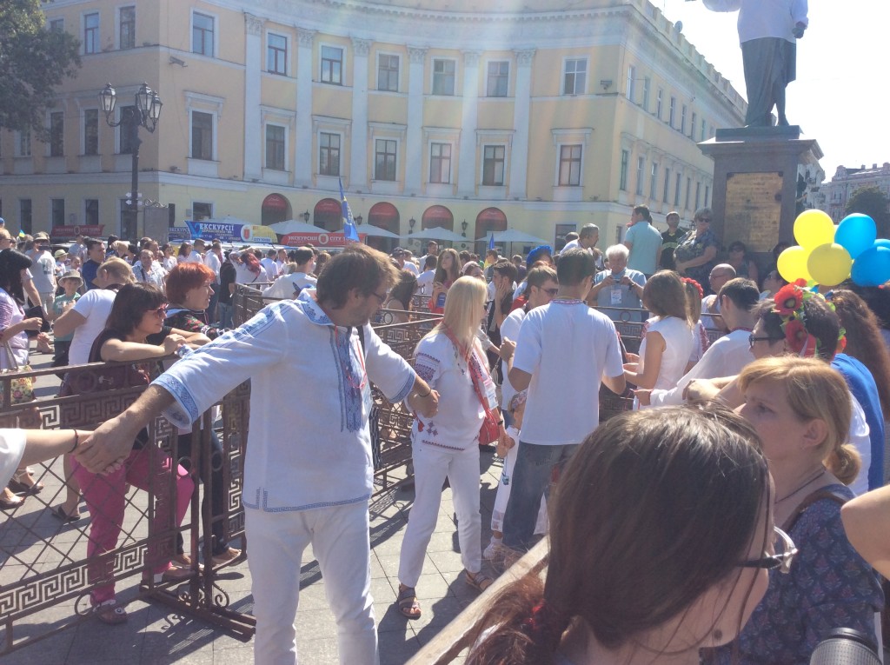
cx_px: 445
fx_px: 822
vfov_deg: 44.1
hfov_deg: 56.9
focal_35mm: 32
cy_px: 332
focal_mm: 3.3
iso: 32
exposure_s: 1/1040
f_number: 2.4
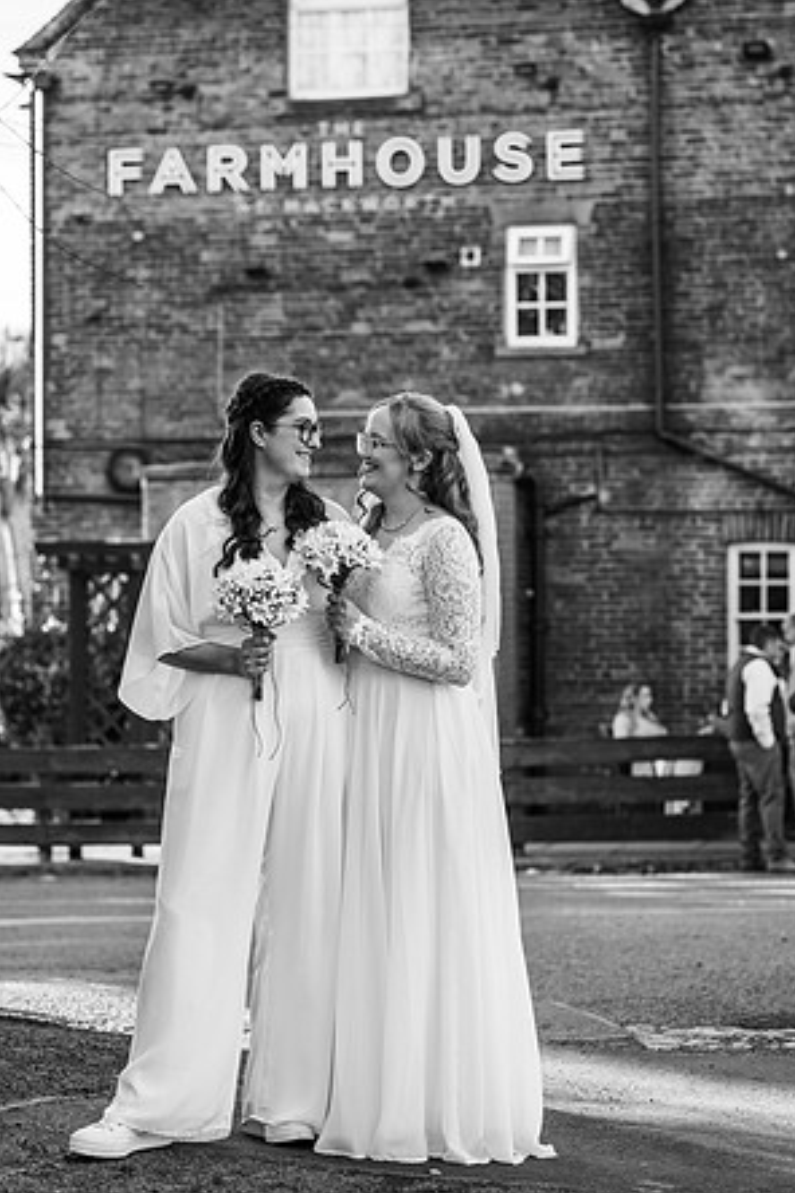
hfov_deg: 15.9
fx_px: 2849
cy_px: 594
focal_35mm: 86
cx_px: 399
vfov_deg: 23.6
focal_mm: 85
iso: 100
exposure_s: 1/200
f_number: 4
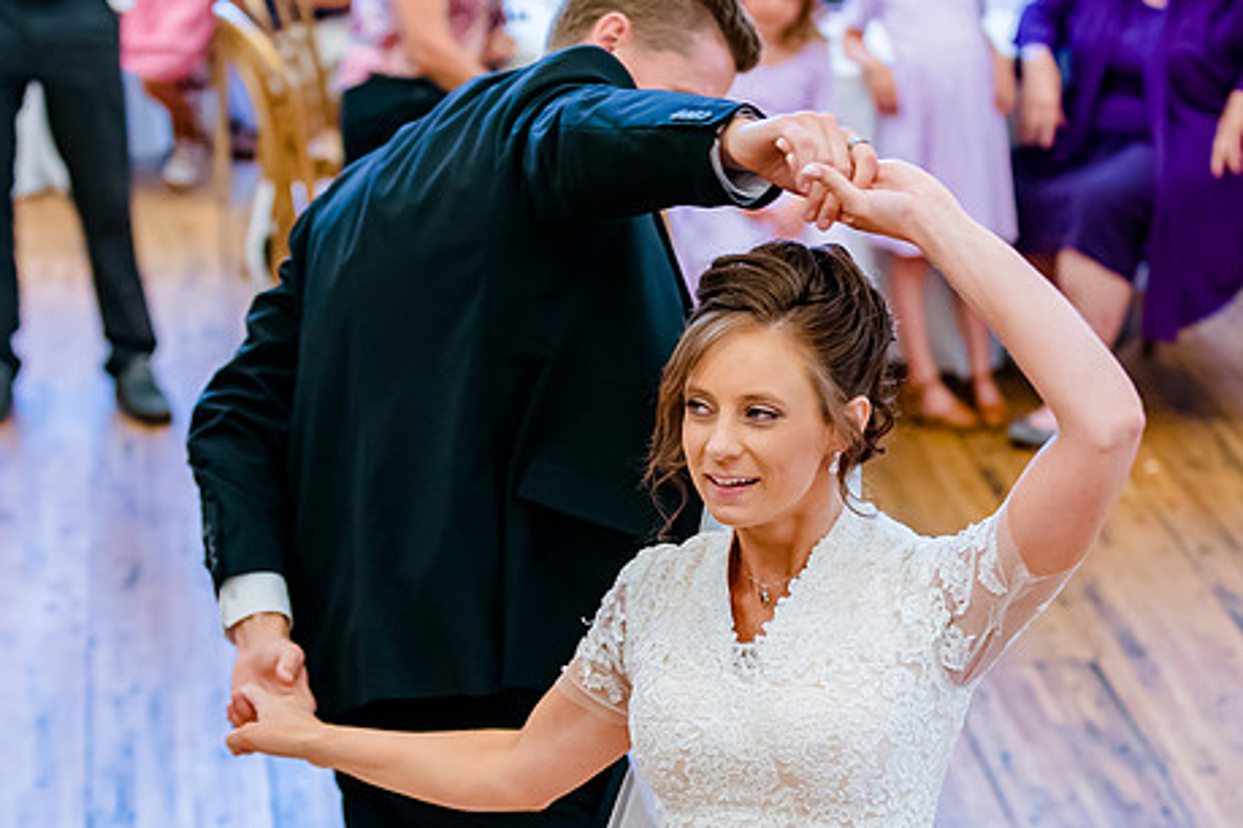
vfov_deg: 11.1
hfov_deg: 16.6
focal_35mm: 123
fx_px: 4247
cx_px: 714
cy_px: 583
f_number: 2.8
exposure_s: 1/500
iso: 2000
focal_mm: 70
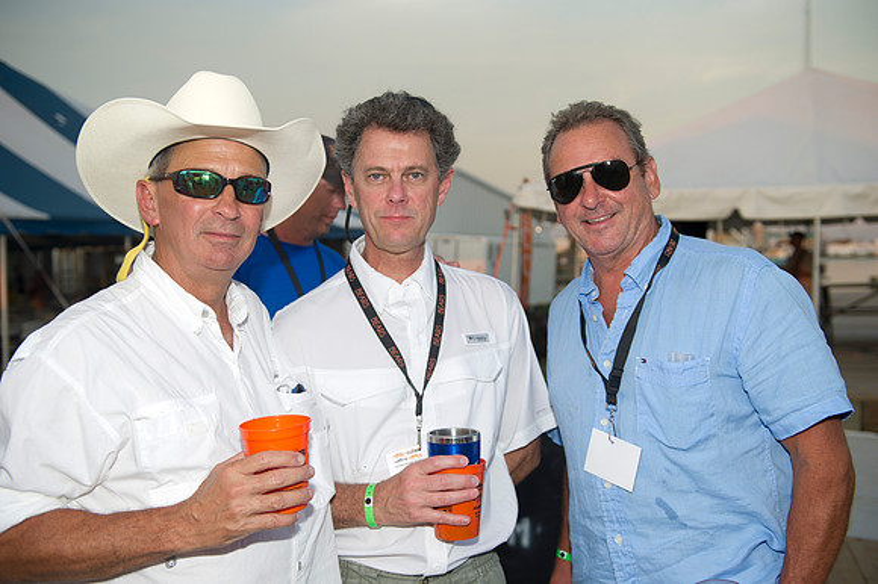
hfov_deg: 50.7
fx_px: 926
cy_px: 292
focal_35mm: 38
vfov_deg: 35.0
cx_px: 439
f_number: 3.5
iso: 125
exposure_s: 1/200
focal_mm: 38
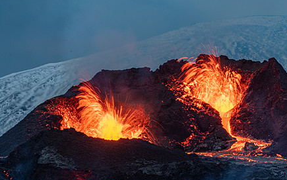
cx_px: 159
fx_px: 1658
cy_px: 112
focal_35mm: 212
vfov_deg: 6.2
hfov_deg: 9.9
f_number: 14
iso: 100
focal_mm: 156
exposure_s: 1/1.67
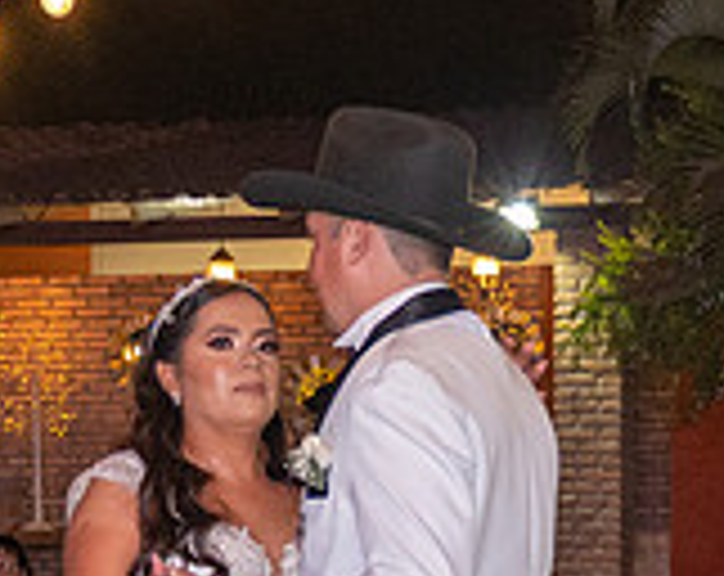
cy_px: 1050
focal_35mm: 155
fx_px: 3313
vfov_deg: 9.4
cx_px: 343
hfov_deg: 12.5
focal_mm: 34
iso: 2000
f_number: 4.5
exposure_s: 1/160
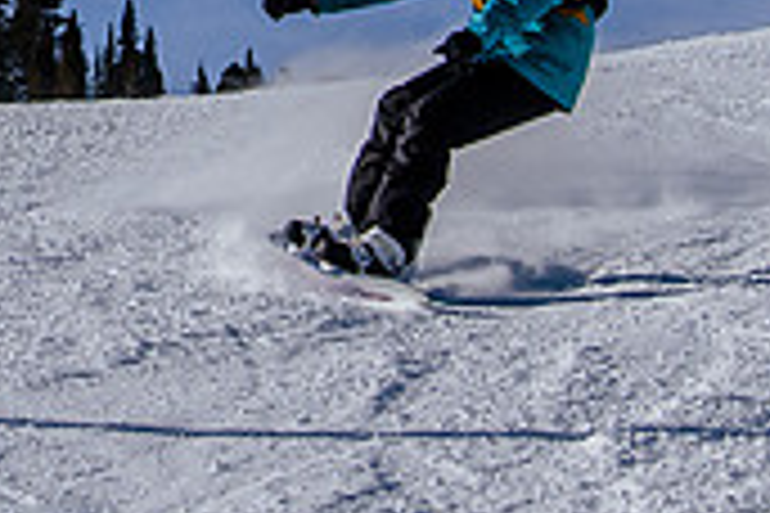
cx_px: -170
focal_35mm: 268
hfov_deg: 7.6
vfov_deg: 5.1
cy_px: -344
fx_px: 5732
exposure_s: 1/3200
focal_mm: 35
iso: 200
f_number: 5.6
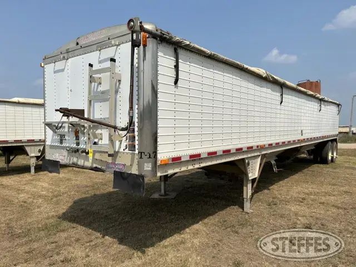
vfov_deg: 53.1
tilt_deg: -0.3
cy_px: 134
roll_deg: +0.1
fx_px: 267
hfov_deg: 67.3
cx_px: 178
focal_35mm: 26
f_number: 1.5
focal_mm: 5.7
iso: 50
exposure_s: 1/6993
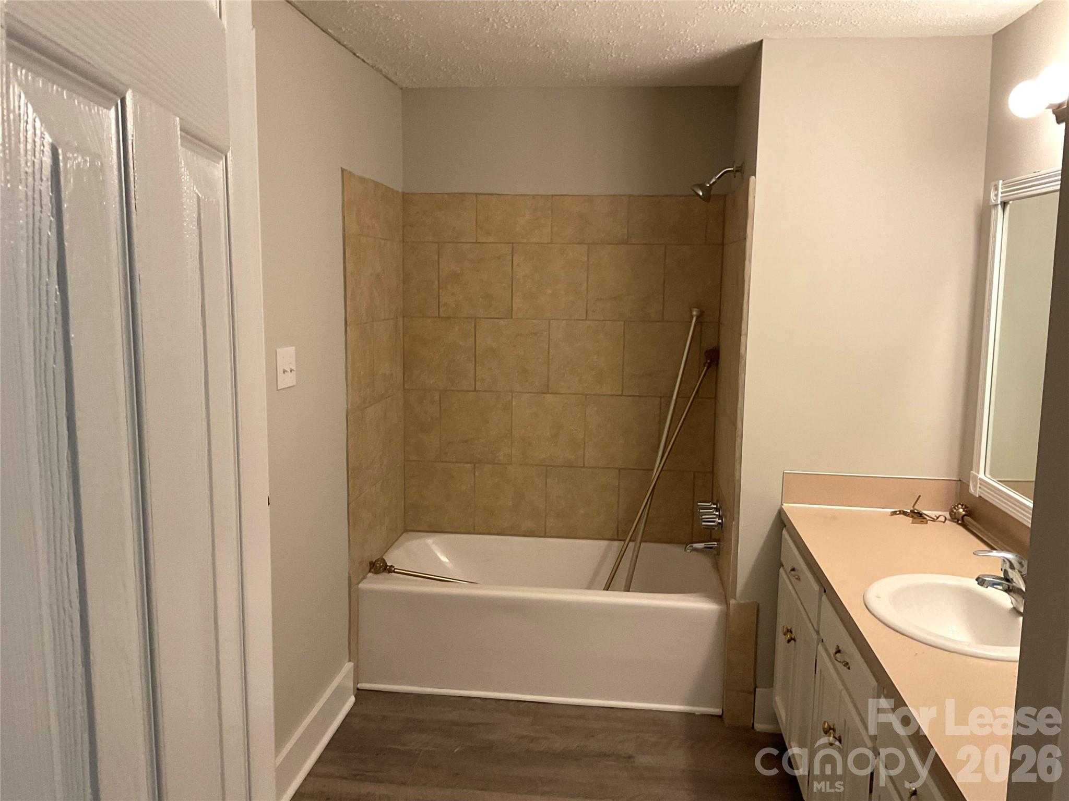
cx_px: 534
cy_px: 400
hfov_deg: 61.7
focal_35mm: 29
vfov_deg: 48.2
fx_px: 896
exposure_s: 1/60
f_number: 1.8
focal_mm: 3
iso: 125
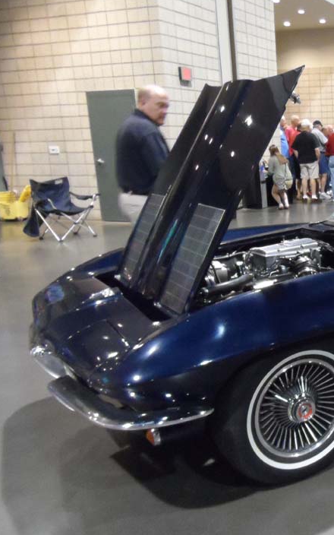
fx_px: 539
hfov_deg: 30.1
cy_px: 282
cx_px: 385
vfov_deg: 52.7
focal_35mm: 37
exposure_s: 1/30
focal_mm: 4
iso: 640
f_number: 3.2
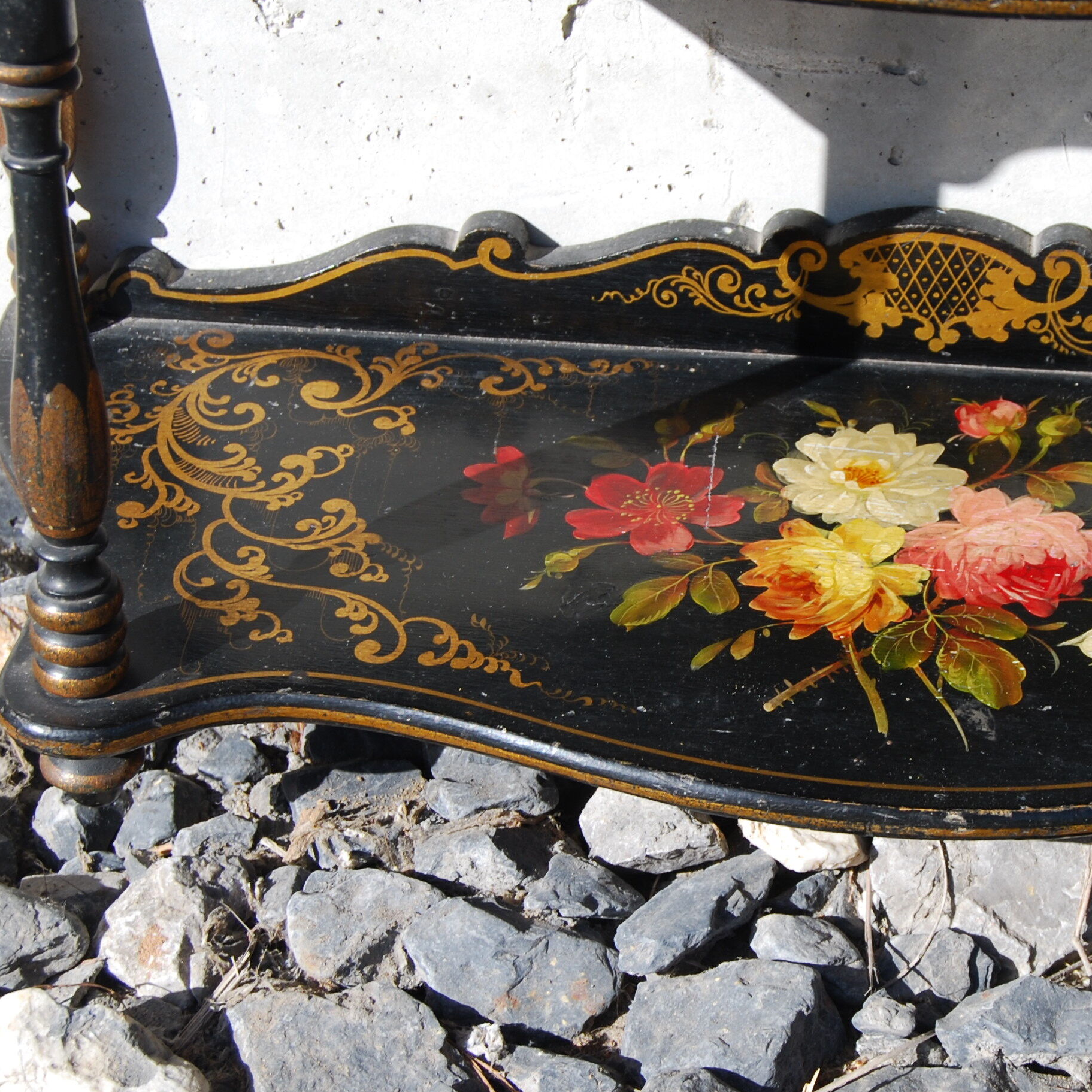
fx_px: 3387
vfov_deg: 18.3
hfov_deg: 18.2
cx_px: 862
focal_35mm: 95
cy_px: 519
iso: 100
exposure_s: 1/200
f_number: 7.1
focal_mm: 35
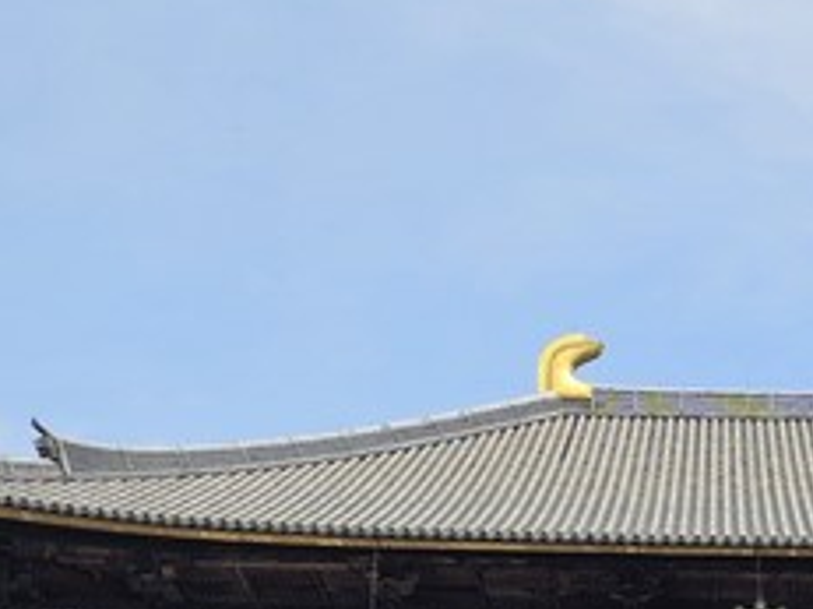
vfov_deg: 14.8
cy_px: 905
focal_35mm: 93
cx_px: 681
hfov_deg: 20.8
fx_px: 2183
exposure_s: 1/807
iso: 12
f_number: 1.7
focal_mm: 6.3
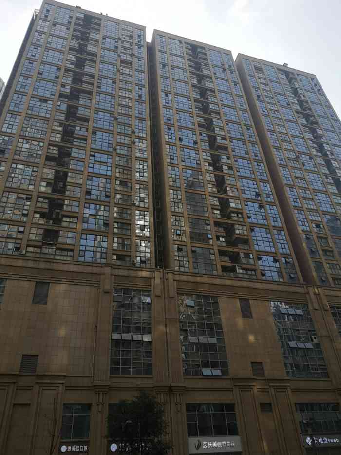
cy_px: 228
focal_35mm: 27
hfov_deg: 51.4
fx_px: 355
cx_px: 170
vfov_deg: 65.3
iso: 50
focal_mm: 3.95
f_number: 1.8
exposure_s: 1/2000
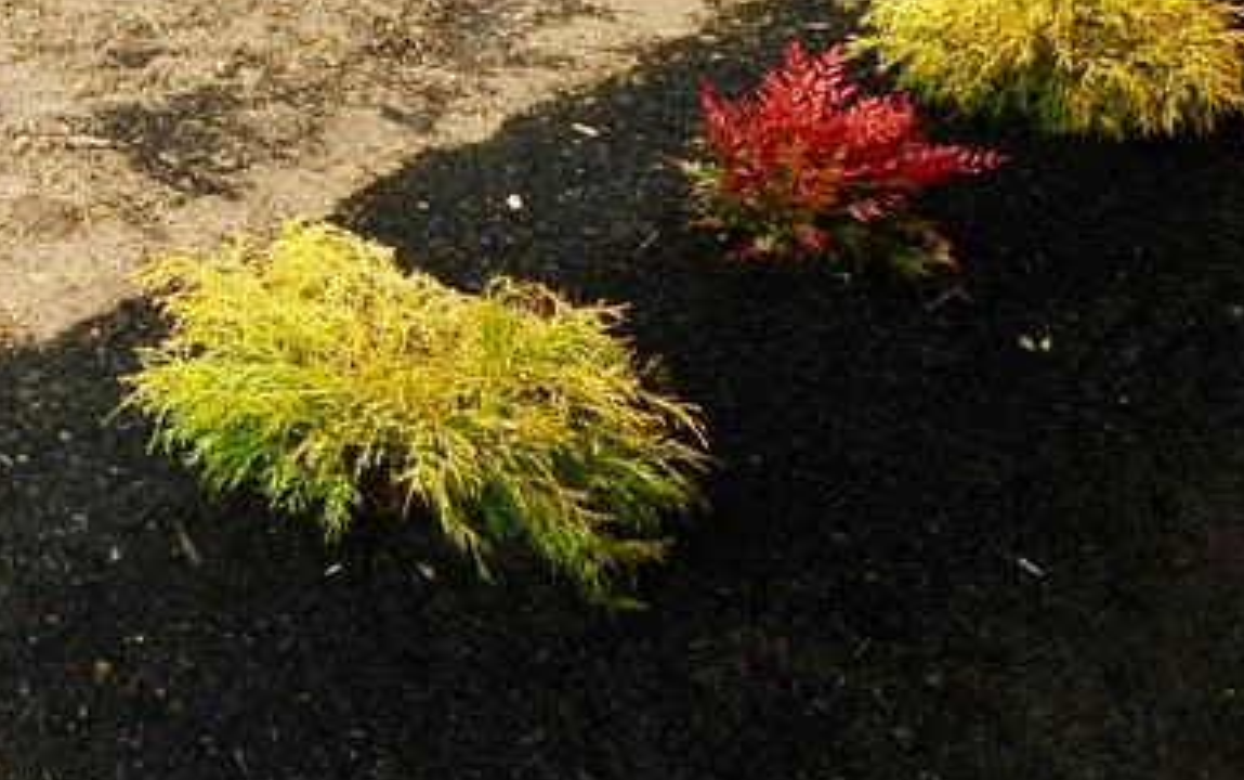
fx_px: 1730
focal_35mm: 51
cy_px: -166
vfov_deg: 23.2
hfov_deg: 31.2
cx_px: -351
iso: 640
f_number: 14
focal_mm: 10
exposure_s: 1/250
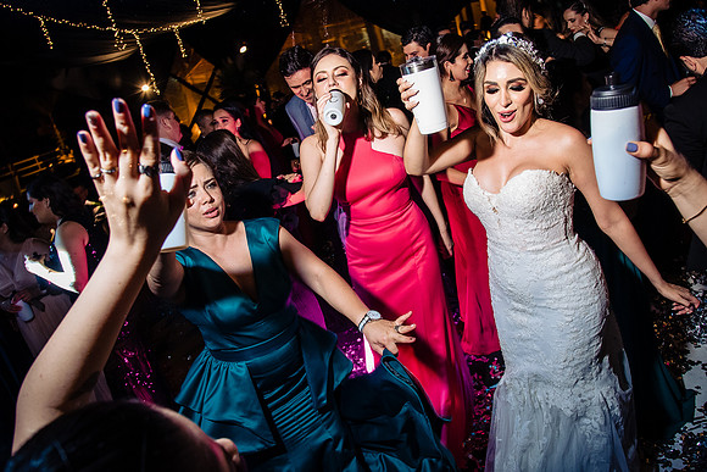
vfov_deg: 49.5
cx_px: 354
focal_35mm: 26
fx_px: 511
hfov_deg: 69.4
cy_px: 216
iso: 2000
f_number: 7.1
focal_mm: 24
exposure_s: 1/40
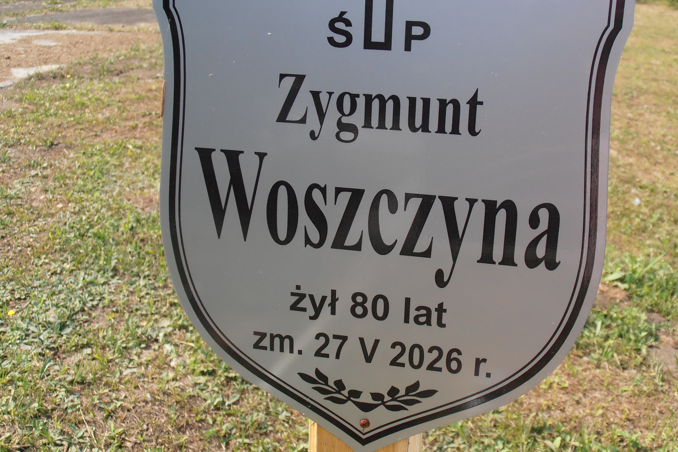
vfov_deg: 30.5
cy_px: 193
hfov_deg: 44.4
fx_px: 829
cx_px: 385
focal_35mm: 44
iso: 80
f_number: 3.9
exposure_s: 1/320
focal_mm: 6.61
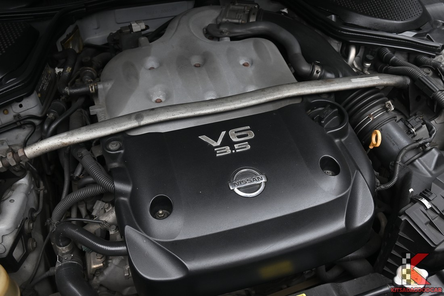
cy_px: 148
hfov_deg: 55.8
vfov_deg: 38.9
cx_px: 222
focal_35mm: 34
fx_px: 419
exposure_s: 1/60
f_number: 5.6
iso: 280
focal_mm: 23
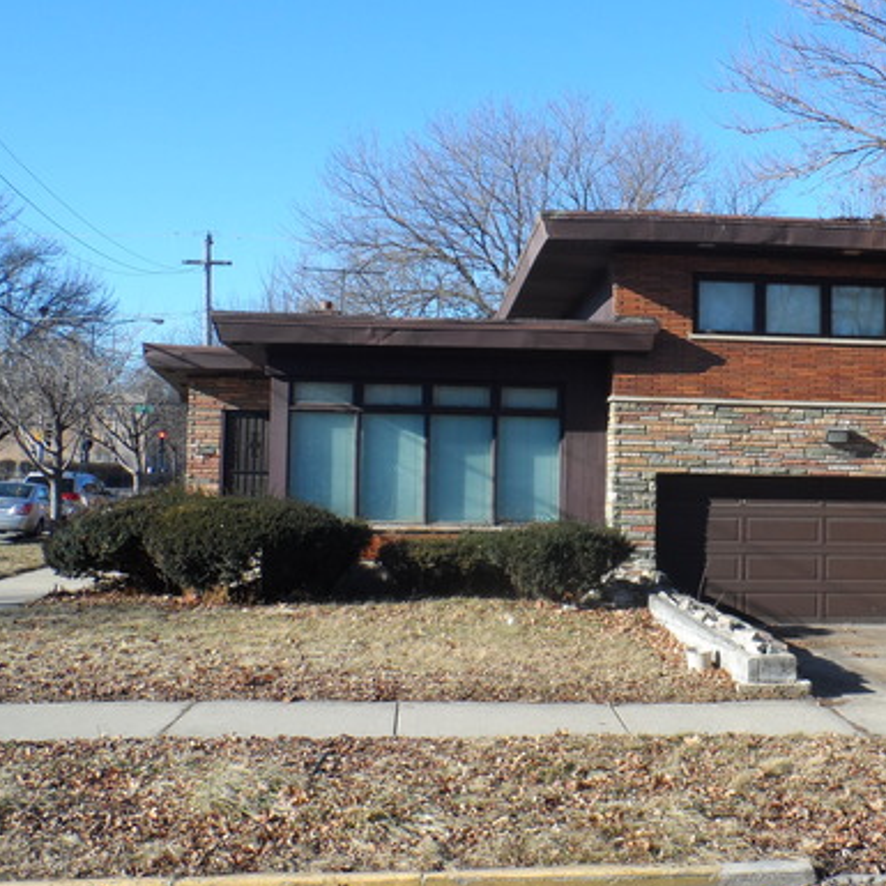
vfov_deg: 36.0
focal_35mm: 47
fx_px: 1361
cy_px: 384
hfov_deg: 35.4
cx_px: 642
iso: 80
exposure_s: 1/500
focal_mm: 5.3
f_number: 3.4
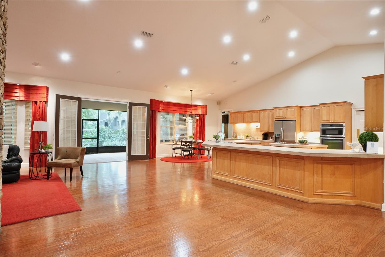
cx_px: 192
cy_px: 128
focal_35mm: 19
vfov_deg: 64.5
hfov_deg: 86.9
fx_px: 203
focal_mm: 13
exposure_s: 1/4
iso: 640
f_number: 8
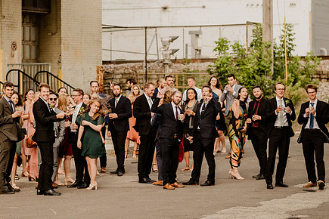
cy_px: 91
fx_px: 1279
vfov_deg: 9.8
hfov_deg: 14.7
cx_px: 149
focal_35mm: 140
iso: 64
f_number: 2
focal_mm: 105
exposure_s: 1/800
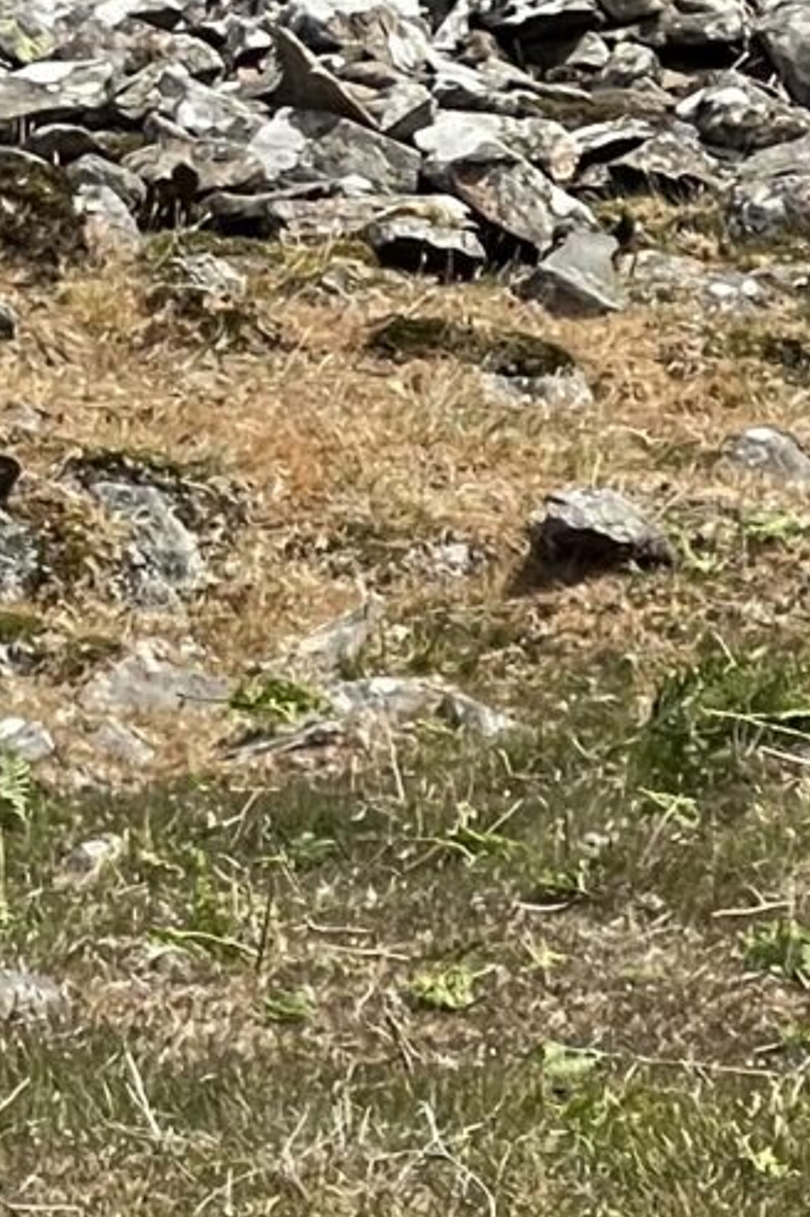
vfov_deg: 5.9
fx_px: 11719
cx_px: -1476
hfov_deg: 3.9
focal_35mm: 347
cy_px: 404
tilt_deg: +1.0
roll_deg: +4.3
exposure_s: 1/1292
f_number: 2.2
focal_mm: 7.5
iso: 20
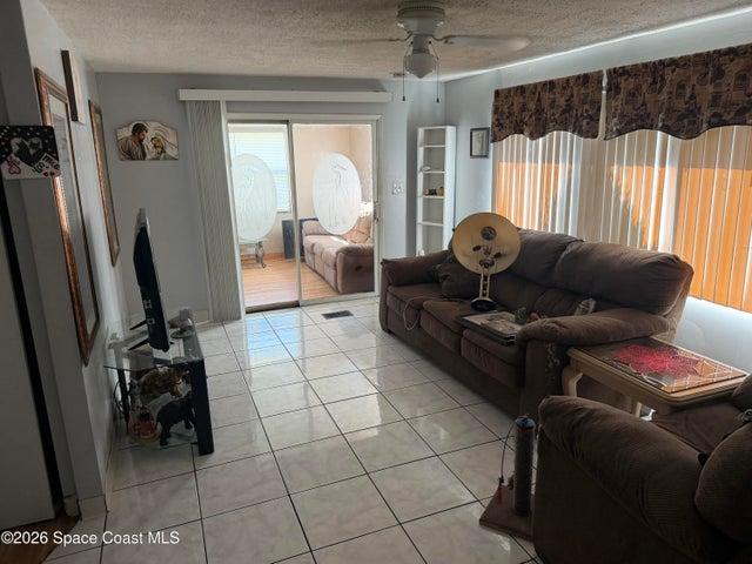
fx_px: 521
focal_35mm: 24
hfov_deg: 71.6
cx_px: 376
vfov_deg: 56.8
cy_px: 282
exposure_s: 1/60
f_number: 1.78
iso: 200
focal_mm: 6.76
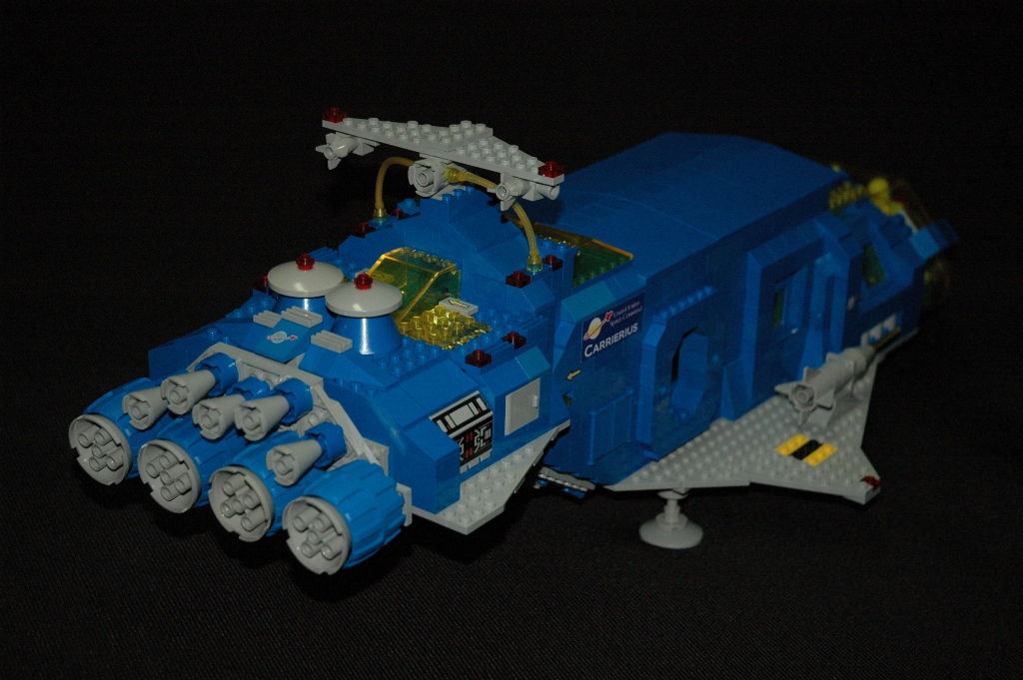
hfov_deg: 27.0
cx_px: 512
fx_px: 2129
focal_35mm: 75
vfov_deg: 18.2
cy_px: 340
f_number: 4.5
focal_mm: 50
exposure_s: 1/60
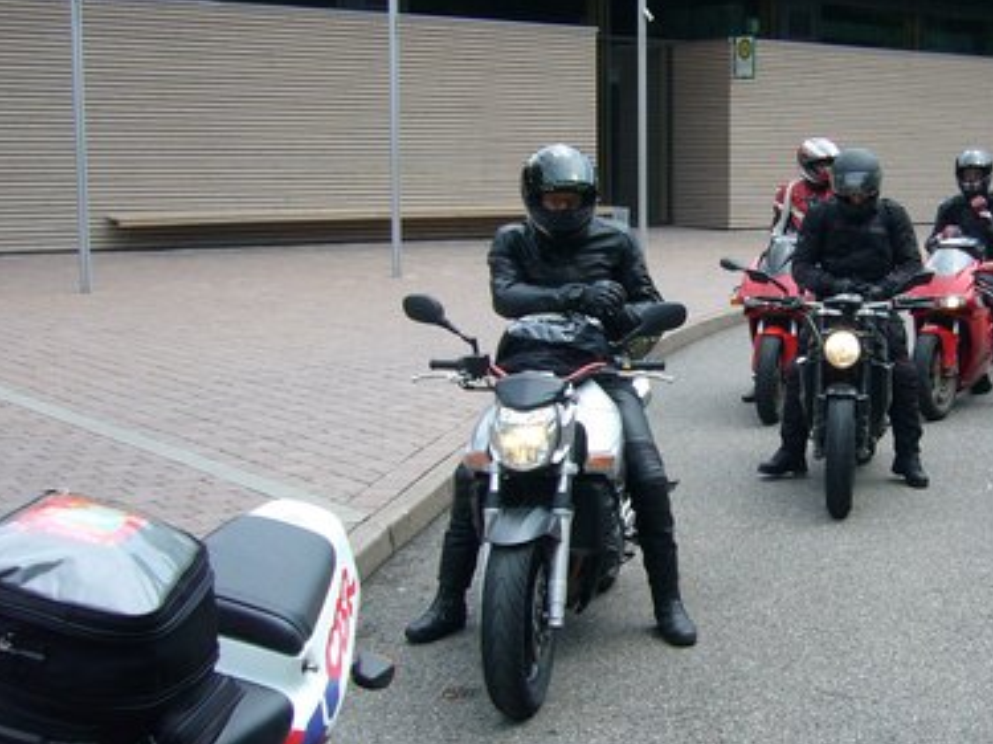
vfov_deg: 26.1
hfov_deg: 33.5
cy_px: 368
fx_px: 1606
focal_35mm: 56
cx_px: 781
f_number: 5.6
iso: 100
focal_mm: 5.8
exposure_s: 1/250
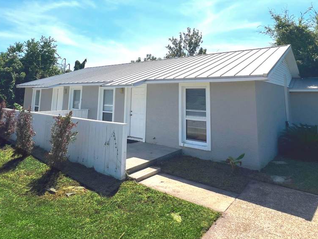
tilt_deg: +9.1
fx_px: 202
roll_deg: -0.6
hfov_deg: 76.3
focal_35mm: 22
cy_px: 61
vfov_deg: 58.0
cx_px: 170
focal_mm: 1.57
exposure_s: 1/4219
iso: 40
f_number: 1.8
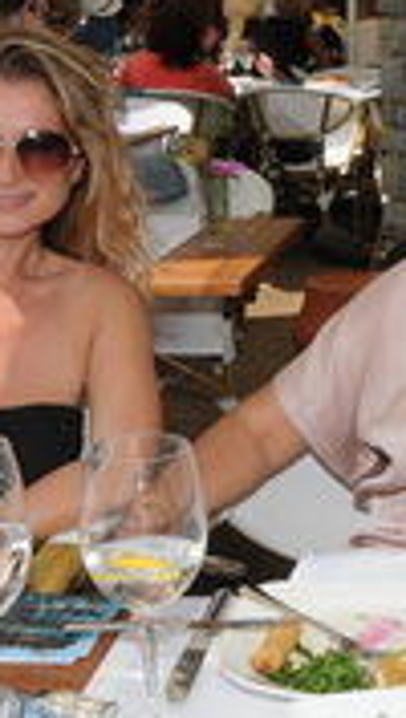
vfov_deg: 24.7
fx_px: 1621
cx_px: 544
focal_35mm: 85
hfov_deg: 13.7
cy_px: 176
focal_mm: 20
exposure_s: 1/250
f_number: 18
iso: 400
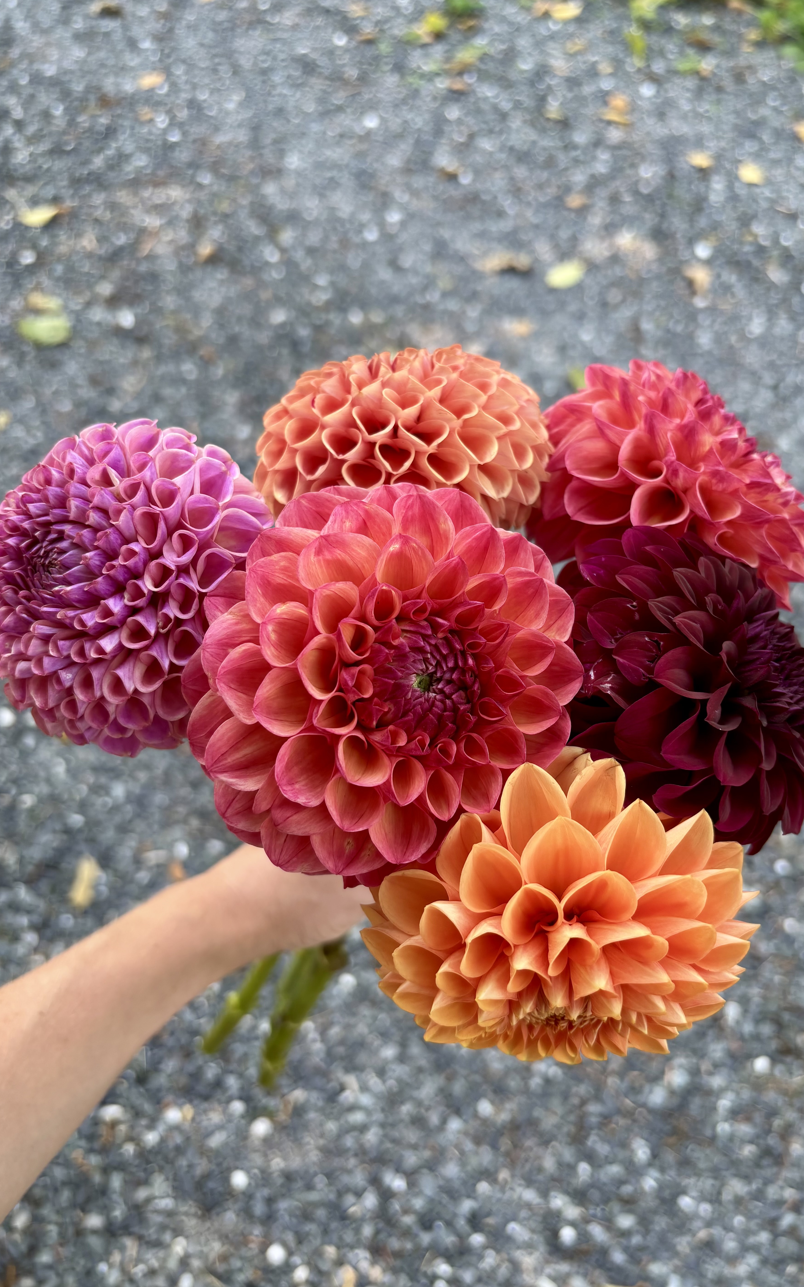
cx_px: 433
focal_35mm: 28
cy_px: 644
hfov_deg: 44.5
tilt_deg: -56.8
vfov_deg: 66.5
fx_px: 982
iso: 32
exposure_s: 1/138
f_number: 1.6
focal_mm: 5.96
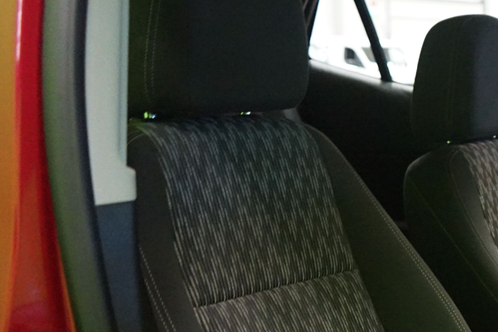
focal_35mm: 66
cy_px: 362
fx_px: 913
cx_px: 585
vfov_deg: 19.7
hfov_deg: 27.2
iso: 6400
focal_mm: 28
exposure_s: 1/30
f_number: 3.5
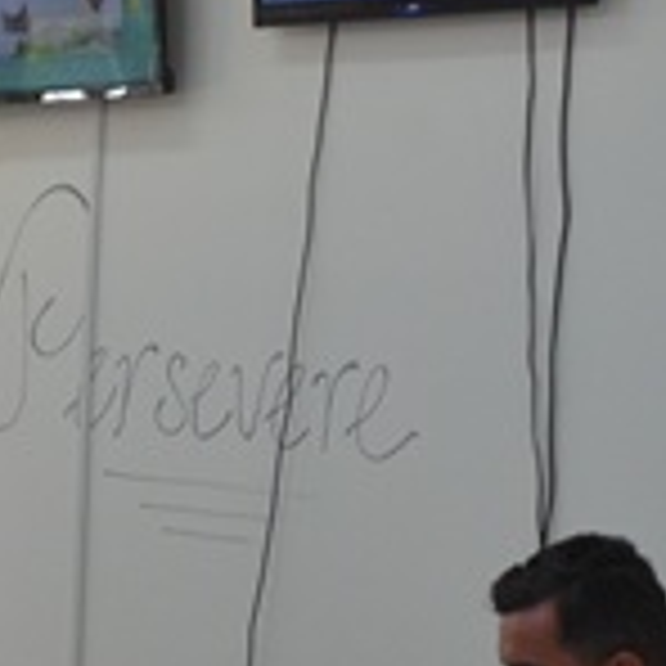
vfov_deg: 13.5
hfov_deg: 13.0
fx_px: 2802
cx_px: -238
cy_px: 416
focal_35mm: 129
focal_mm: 25
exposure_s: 1/200
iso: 800
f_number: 7.1
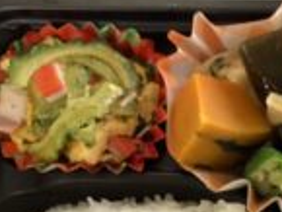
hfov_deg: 23.6
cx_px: 267
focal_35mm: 80
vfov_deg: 17.7
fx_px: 652
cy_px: 246
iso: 320
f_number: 2.4
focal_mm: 3.3
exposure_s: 1/33
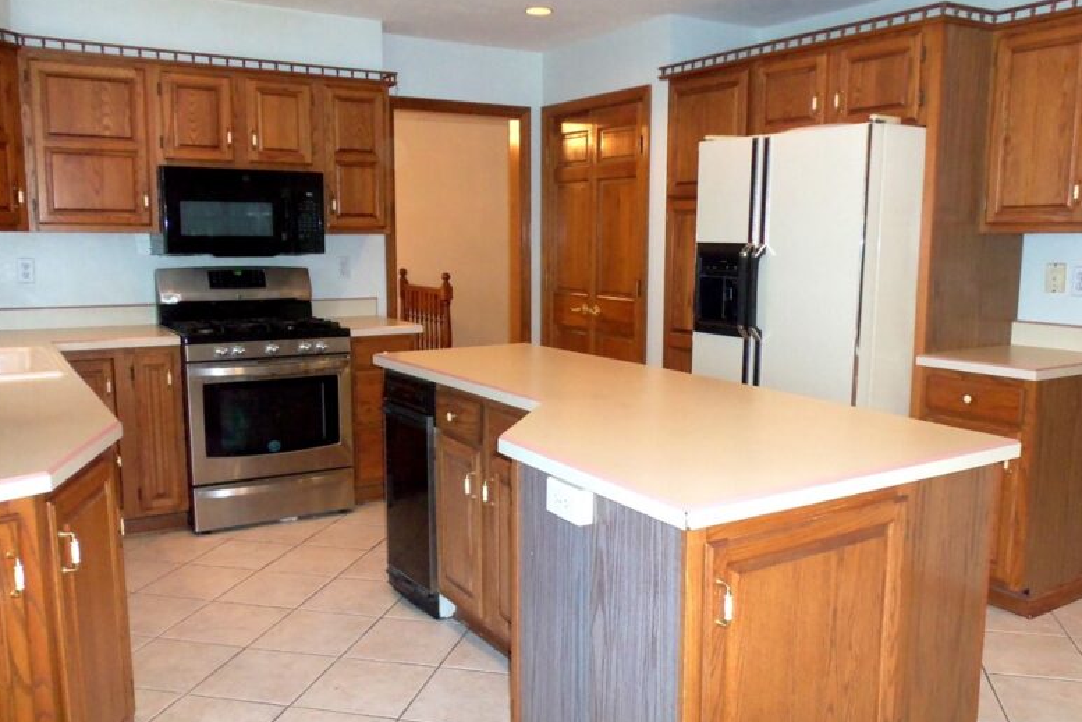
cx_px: 547
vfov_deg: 43.6
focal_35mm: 30
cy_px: 386
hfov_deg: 61.9
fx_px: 902
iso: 250
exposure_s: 1/60
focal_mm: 5.1
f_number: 3.3
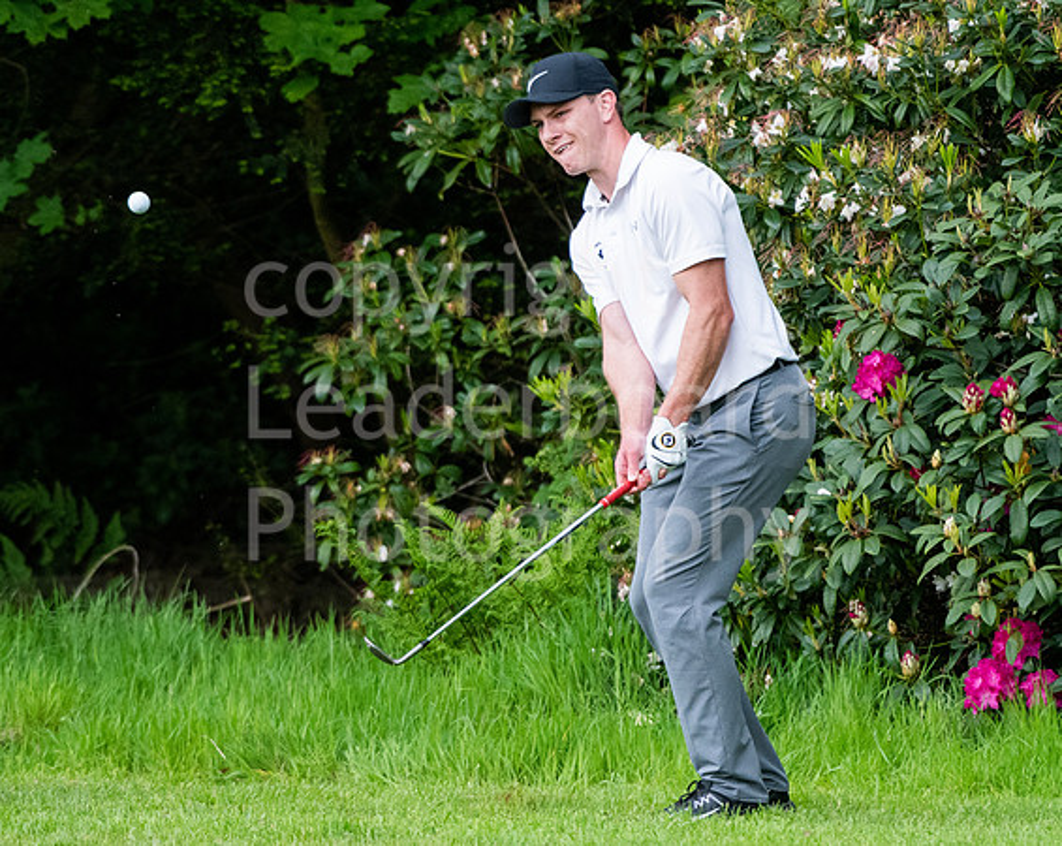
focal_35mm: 600
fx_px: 18826
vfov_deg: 2.6
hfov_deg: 3.2
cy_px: 389
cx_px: 544
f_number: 5.6
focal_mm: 300
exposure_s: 1/1250
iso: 2000
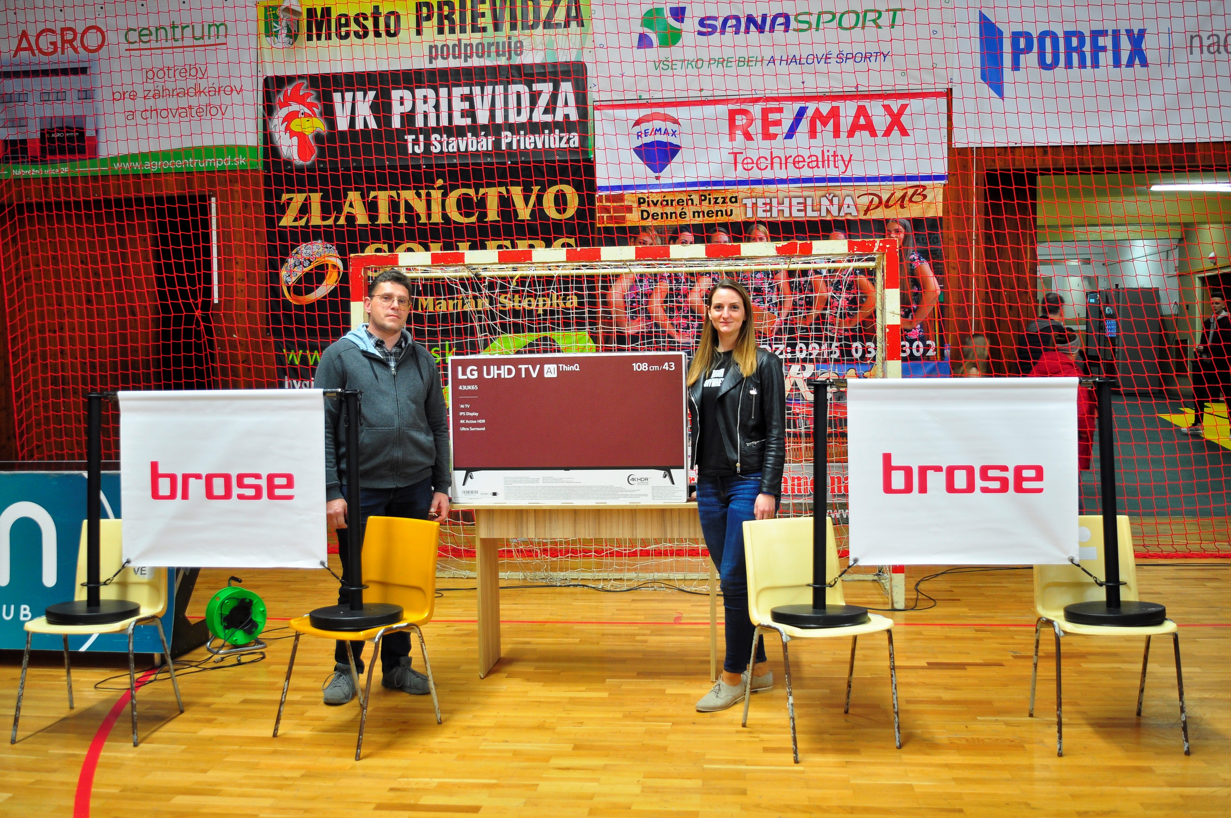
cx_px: 616
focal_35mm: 36
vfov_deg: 36.8
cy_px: 409
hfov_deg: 53.2
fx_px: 1229
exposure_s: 1/40
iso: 500
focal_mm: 24
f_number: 4
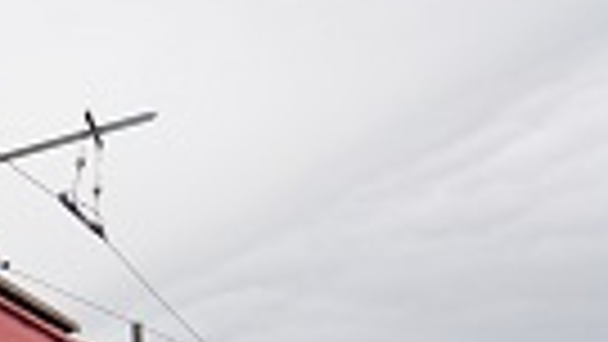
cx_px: -423
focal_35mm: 100
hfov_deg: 17.9
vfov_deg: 11.2
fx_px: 1612
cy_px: 648
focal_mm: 18
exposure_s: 1/80
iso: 100
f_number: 6.3
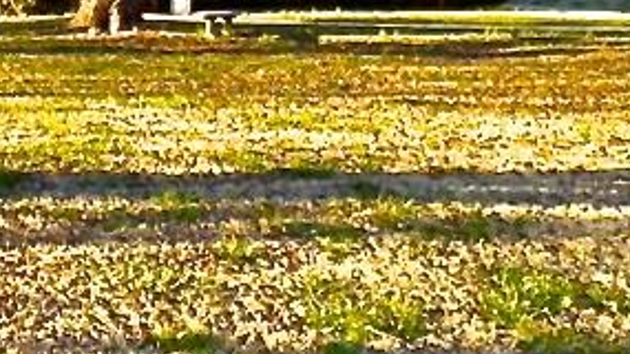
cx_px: 20
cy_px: -73
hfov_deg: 28.2
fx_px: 1186
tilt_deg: +2.3
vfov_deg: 16.3
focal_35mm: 71
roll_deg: -2.8
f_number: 2.2
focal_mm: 4.15
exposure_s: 1/542
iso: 32
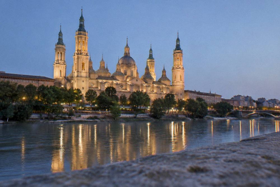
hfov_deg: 54.5
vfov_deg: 37.8
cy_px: 94
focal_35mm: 35
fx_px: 272
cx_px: 140
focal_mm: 35
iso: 500
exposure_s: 1/400
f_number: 9
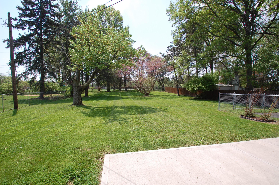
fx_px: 134
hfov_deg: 92.5
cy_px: 92
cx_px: 140
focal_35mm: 17
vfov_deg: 69.5
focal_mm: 11.5
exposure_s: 1/320
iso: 200
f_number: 9
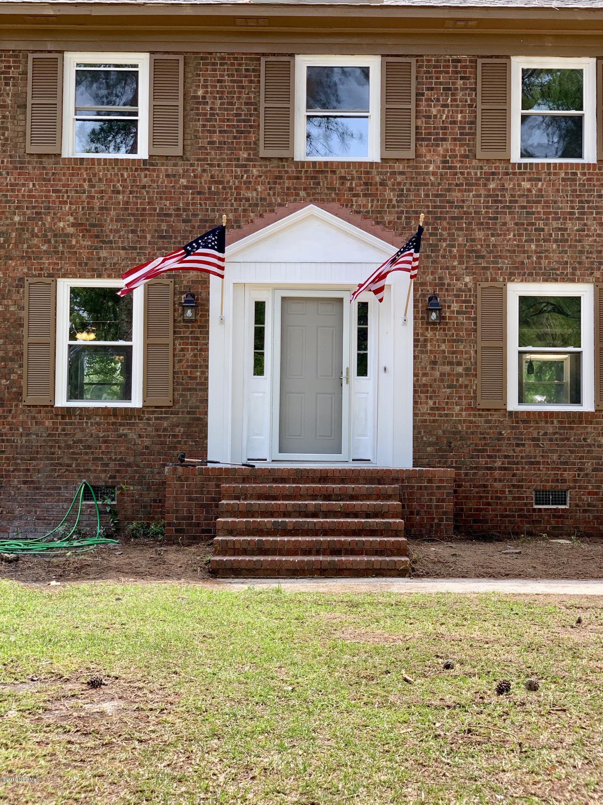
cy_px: 402
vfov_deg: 36.8
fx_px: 1208
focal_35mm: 52
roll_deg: -0.5
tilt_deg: +5.1
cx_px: 302
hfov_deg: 28.0
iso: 16
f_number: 2.4
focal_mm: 6
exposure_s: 1/189
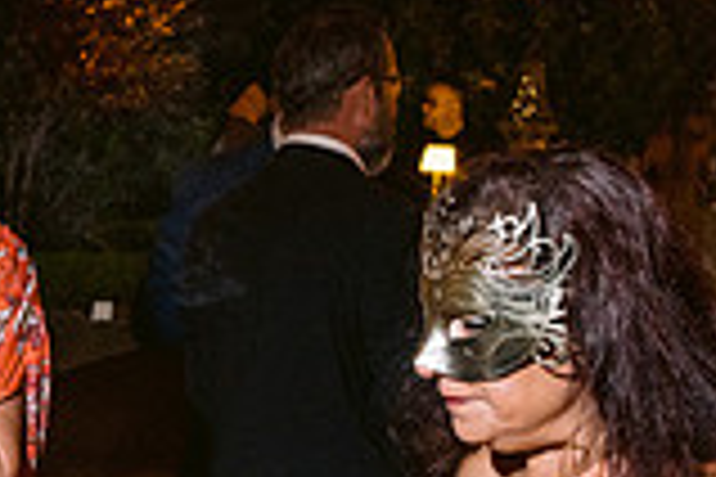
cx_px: -167
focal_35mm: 102
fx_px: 2029
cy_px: 682
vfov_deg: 12.8
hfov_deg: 18.8
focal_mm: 28
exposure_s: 1/80
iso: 800
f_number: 5.6
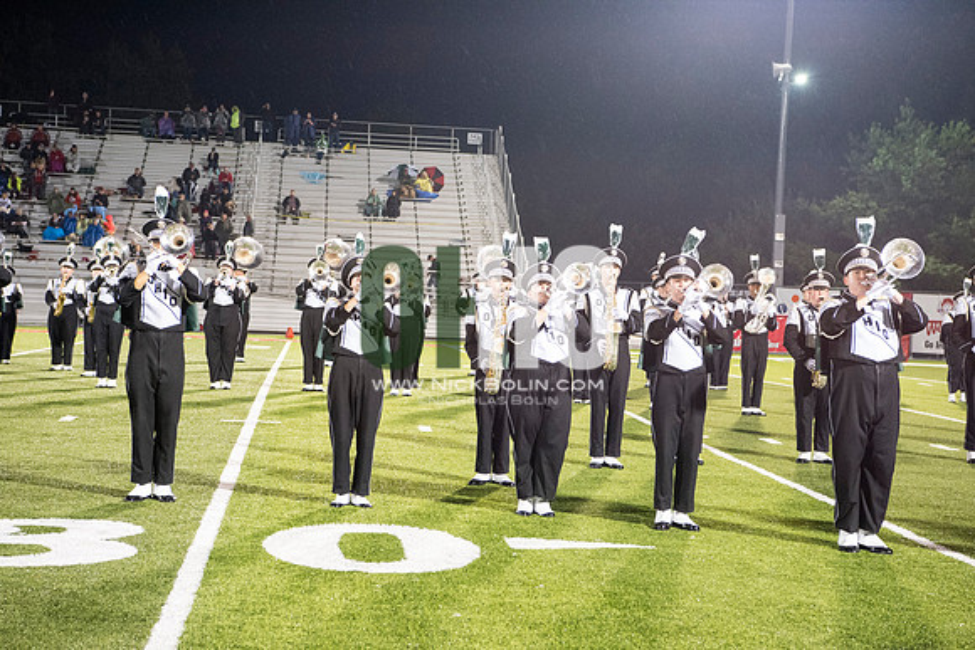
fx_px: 1896
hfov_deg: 28.8
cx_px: 488
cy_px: 325
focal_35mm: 70
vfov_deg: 19.5
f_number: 5.6
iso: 5000
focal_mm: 70
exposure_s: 1/125
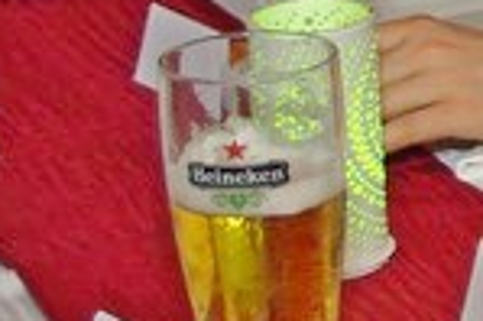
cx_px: 1313
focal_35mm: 248
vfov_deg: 5.5
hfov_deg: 7.5
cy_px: -83
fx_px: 3324
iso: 400
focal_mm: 24.38
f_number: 4
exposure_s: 1/45
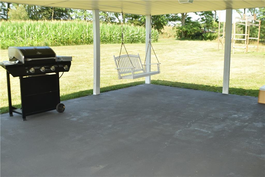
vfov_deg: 28.9
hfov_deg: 42.3
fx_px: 342
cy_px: 88
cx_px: 132
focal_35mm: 46
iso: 200
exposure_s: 1/200
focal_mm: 31
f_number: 6.3
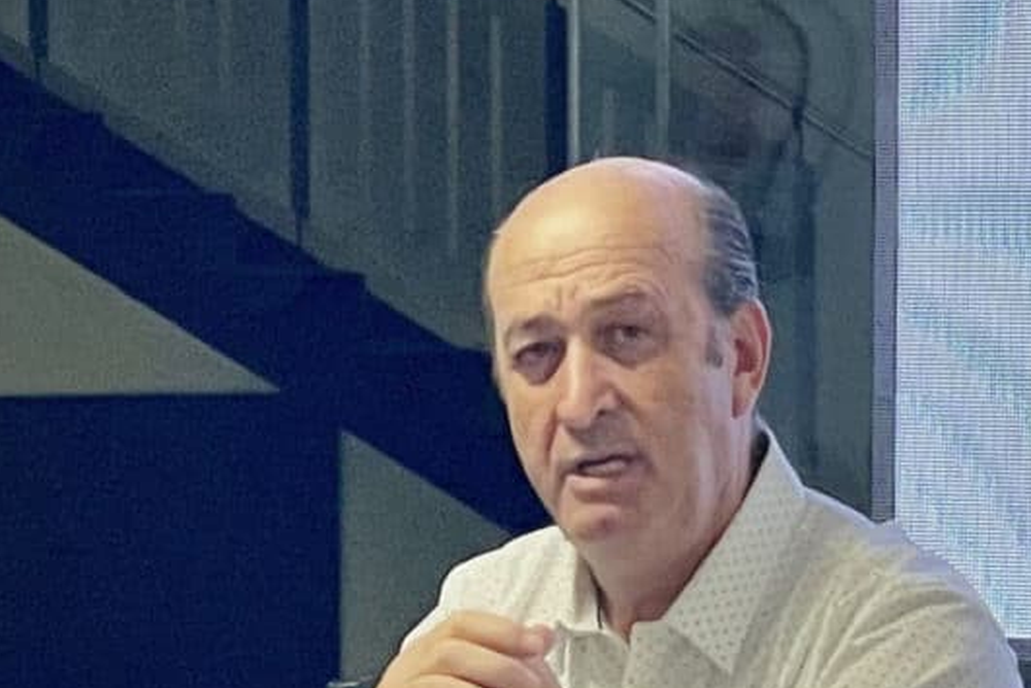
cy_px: 660
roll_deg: +0.0
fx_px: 6128
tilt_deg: -5.7
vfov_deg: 6.4
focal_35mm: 214
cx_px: 812
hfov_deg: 9.6
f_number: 2
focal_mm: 6
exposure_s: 1/100
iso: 64
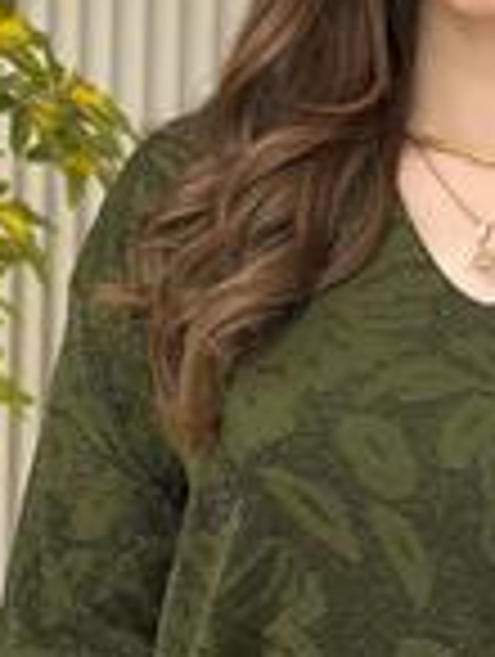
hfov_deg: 8.5
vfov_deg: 11.2
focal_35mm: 175
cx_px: 328
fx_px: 3327
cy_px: 583
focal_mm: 6.86
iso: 80
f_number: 1.78
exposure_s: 1/141
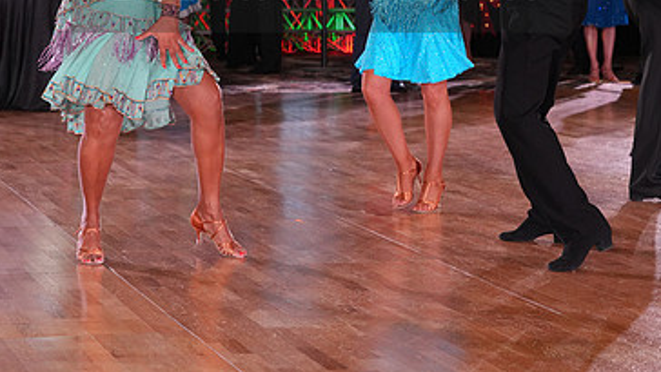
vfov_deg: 10.3
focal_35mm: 117
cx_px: 322
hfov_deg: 18.3
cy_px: -27
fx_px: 2051
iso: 2000
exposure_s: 1/200
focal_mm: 70
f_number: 5
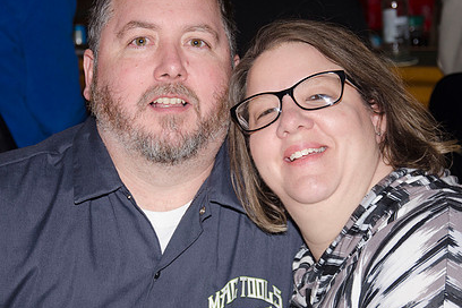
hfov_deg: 15.5
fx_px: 1694
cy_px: 139
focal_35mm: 132
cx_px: 238
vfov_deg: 10.4
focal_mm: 62
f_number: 5.6
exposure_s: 1/60
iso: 400
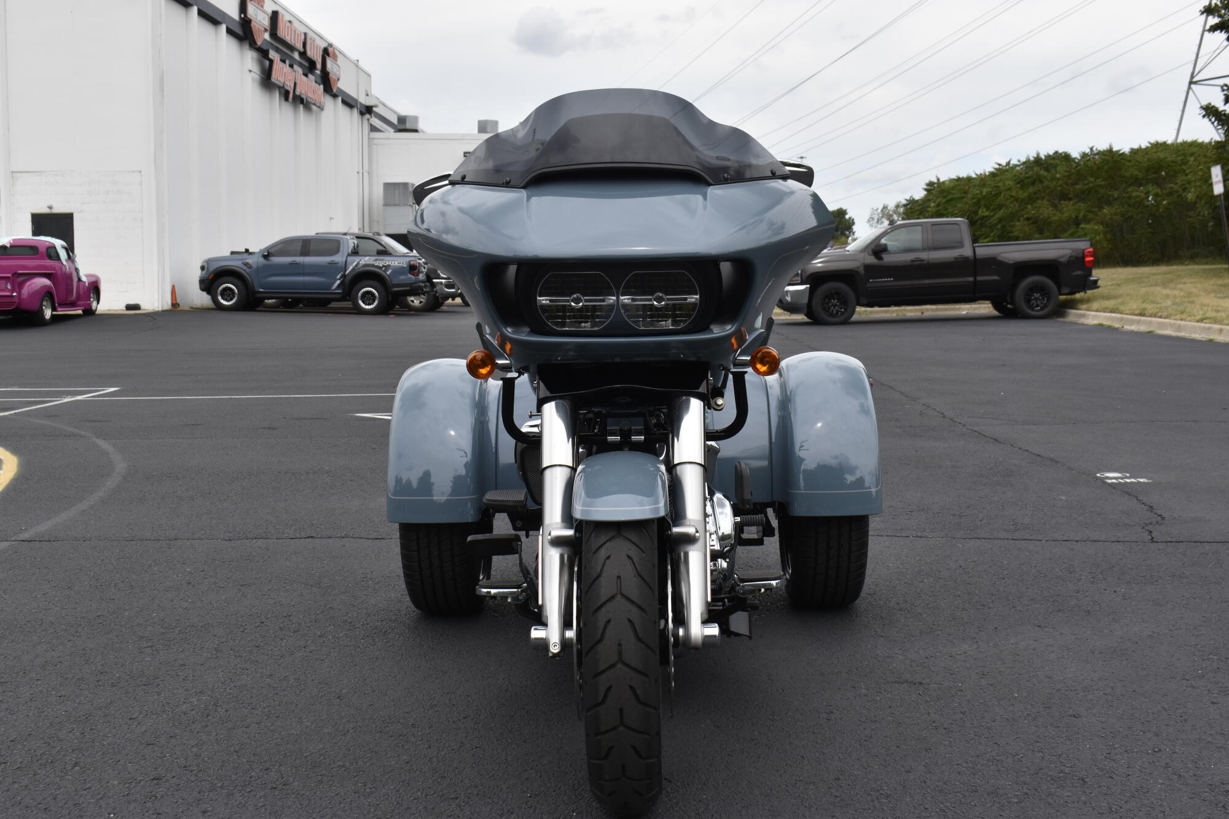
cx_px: 614
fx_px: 1434
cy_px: 410
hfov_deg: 46.4
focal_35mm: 42
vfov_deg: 31.9
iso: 400
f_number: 10
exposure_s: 1/400
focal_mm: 28
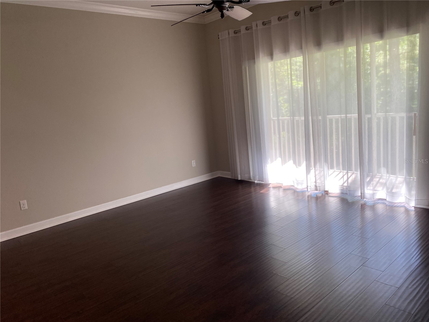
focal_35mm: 26
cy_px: 161
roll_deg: +6.1
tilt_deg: -11.1
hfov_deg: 67.3
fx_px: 322
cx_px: 214
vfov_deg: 53.1
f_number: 1.8
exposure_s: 1/120
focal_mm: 4.25
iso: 100
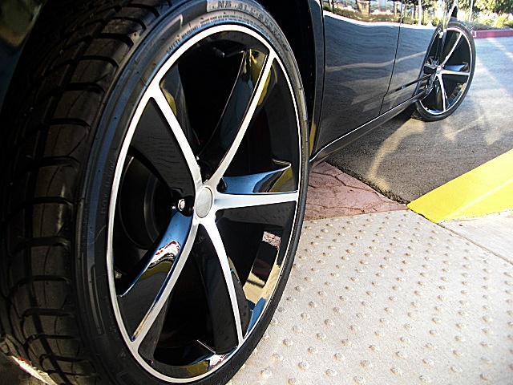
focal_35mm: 36
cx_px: 256
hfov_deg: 51.4
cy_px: 192
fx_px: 534
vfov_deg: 39.7
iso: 100
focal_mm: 6.3
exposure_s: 1/80
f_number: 2.8
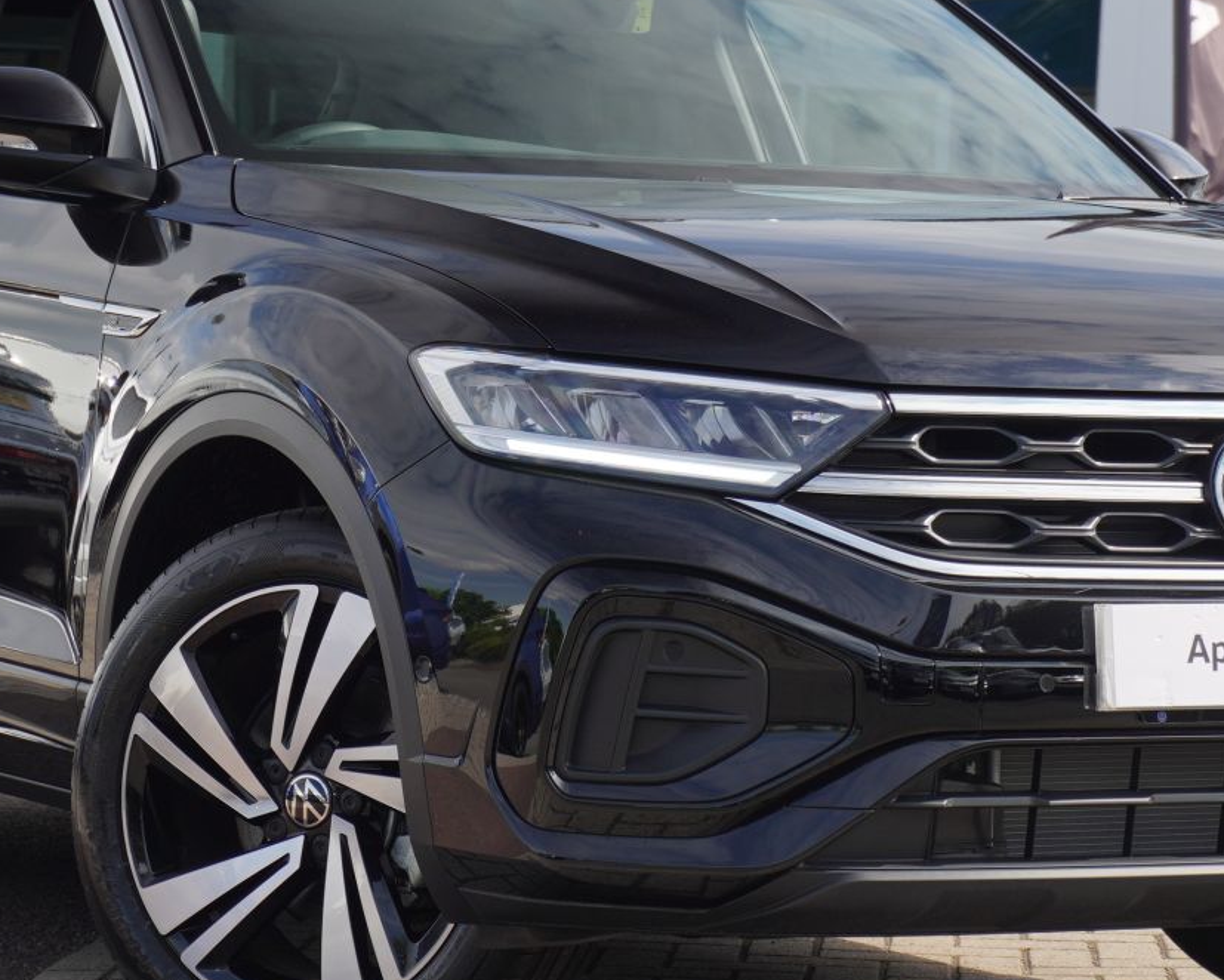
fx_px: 4635
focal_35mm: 128
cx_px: 639
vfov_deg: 12.1
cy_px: 463
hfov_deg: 15.0
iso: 200
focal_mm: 47
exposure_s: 1/400
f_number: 5.6
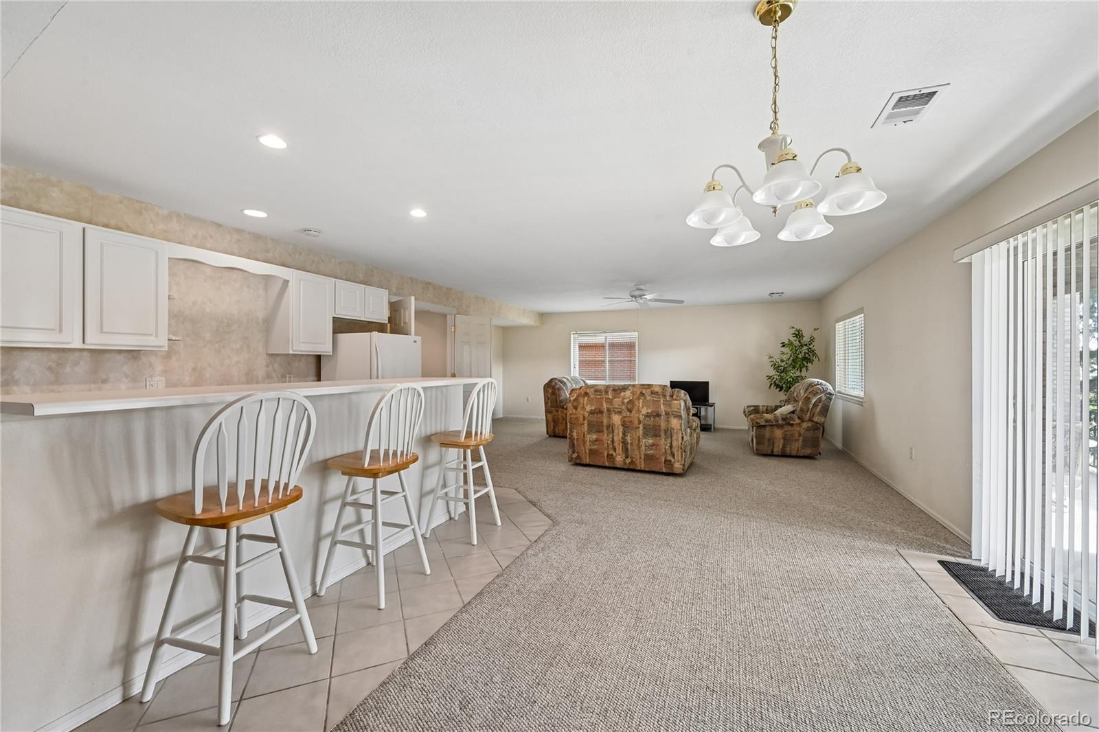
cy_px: 366
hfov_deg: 104.3
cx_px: 550
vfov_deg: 81.2
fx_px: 427
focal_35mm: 14
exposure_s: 1/15
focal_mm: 14
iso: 400
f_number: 10
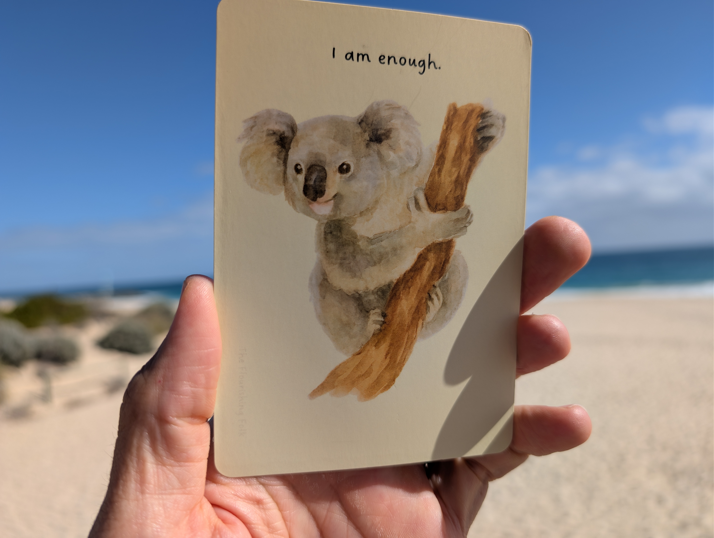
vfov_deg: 56.9
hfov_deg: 71.5
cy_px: 269
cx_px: 357
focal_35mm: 24
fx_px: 496
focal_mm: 6.9
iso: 20
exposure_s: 1/1852
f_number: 1.68
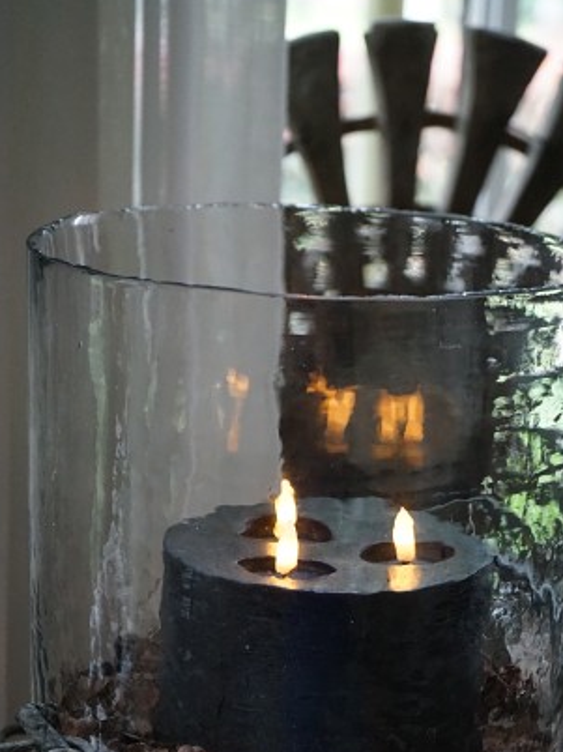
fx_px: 1715
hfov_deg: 18.6
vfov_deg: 24.5
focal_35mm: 79
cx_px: 342
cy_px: 556
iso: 6400
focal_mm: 55
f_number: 5
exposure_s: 1/160
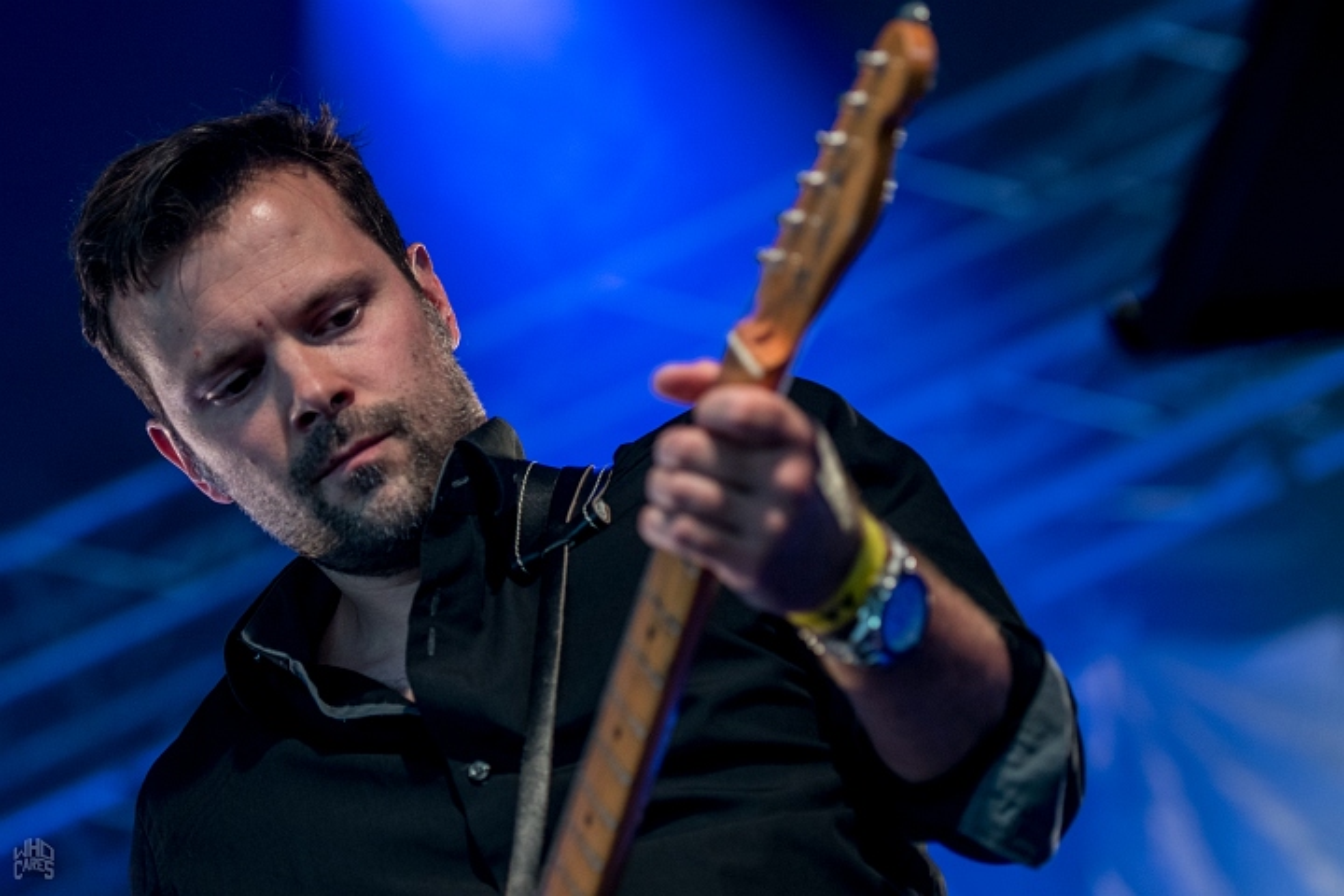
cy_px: 448
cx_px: 672
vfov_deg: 9.0
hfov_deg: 13.4
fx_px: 5712
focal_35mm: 153
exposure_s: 1/100
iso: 250
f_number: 2.8
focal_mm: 102
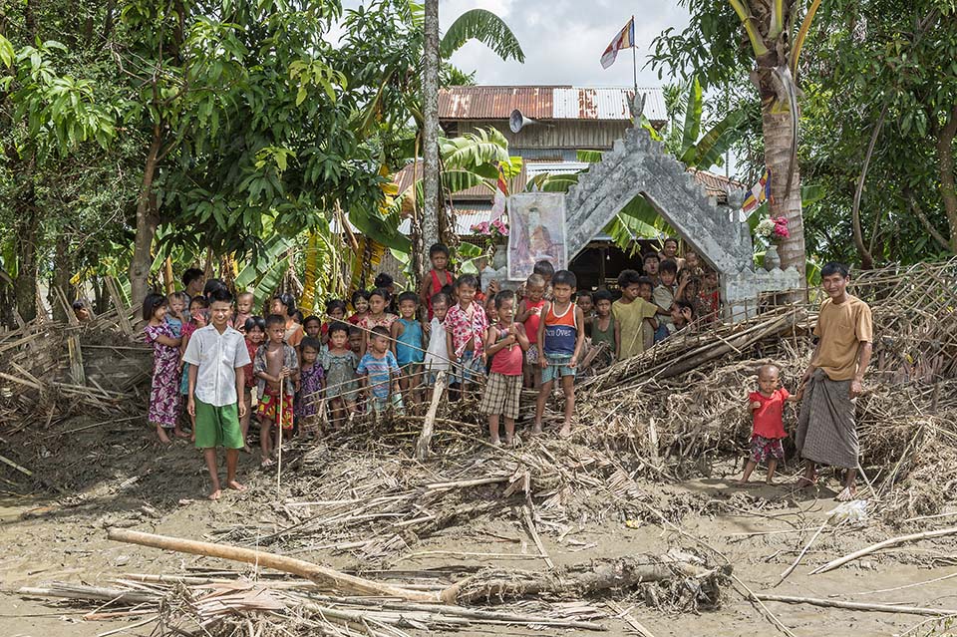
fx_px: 1010
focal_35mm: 38
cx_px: 478
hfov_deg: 50.7
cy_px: 318
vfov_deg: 35.0
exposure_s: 1/320
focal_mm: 38
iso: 400
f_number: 11
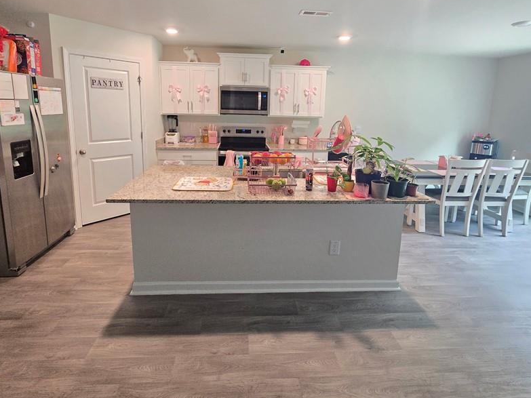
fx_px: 261
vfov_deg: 73.6
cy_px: 153
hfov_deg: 91.0
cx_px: 255
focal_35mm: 17
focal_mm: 2.2
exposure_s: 1/60
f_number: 2.2
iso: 400
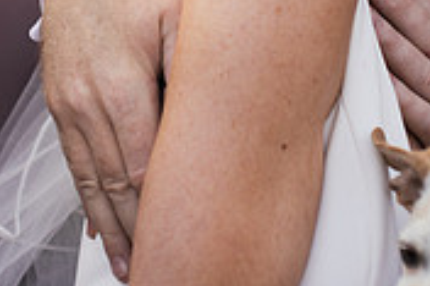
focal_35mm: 165
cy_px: -158
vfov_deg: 8.1
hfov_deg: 12.5
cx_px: 159
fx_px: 1969
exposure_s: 1/400
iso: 125
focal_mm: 50
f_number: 2.5
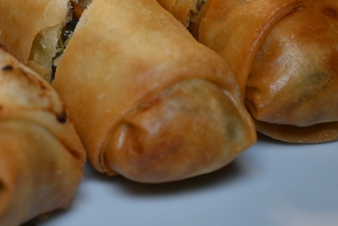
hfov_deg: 24.7
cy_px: 12
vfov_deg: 16.6
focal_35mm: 81
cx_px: 79
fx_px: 760
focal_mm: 28
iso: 500
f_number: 6.3
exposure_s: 1/100
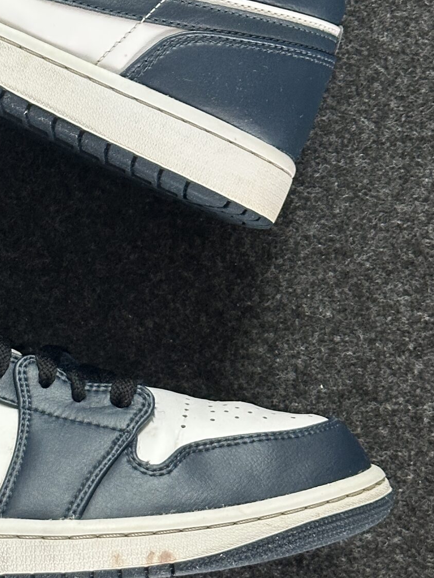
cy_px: 228
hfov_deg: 13.3
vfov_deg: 18.0
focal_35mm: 109
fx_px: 1821
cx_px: -32
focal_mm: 6.86
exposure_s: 1/50
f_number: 1.78
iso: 250
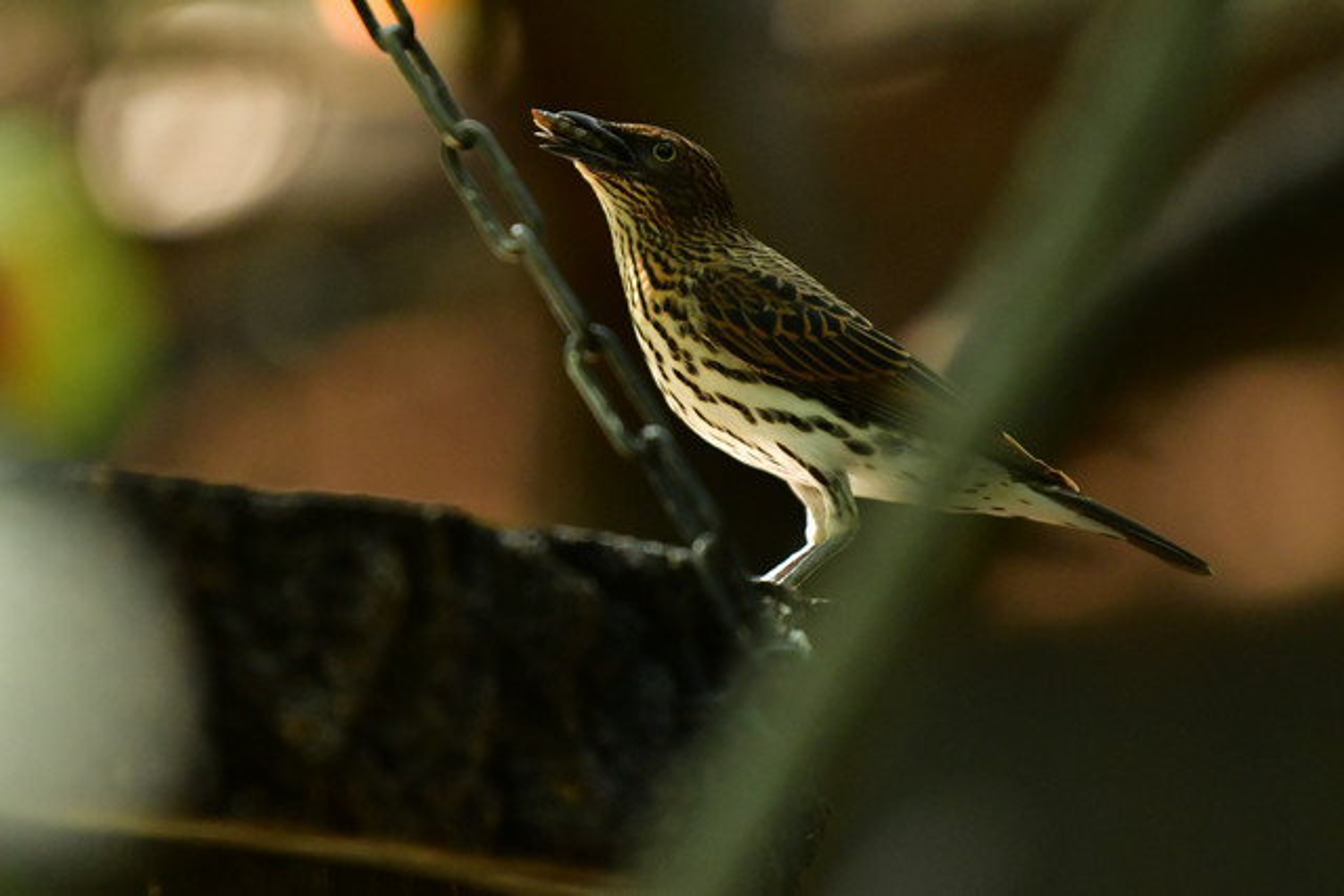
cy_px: 448
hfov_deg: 5.2
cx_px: 672
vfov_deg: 3.4
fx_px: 14936
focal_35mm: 400
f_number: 2.8
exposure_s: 1/1000
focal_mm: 200
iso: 2000
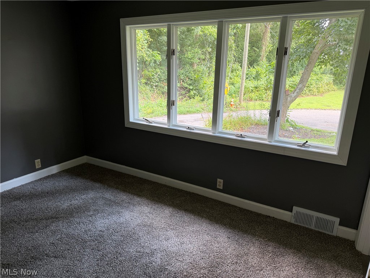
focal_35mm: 24
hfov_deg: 71.6
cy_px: 139
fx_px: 257
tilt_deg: -15.8
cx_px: 185
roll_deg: -0.8
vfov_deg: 56.8
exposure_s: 1/121
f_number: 1.78
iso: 125
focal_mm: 6.76
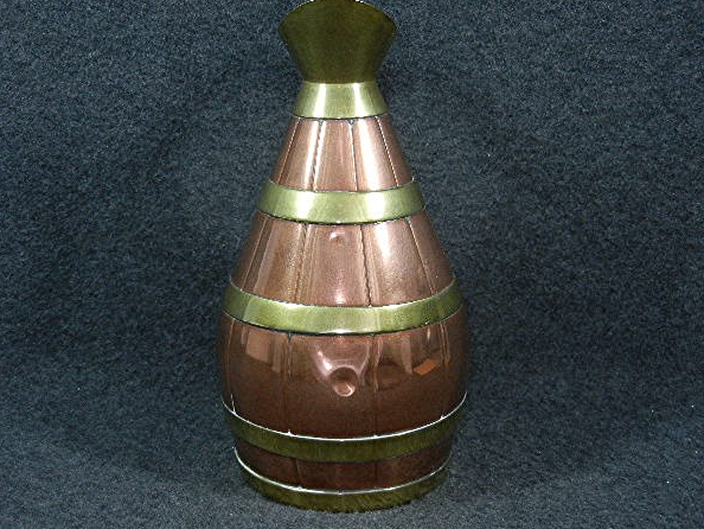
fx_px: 1139
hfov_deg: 34.3
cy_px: 268
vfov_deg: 26.1
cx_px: 345
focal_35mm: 56
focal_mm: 9.3
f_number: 3.9
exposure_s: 1/30
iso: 288
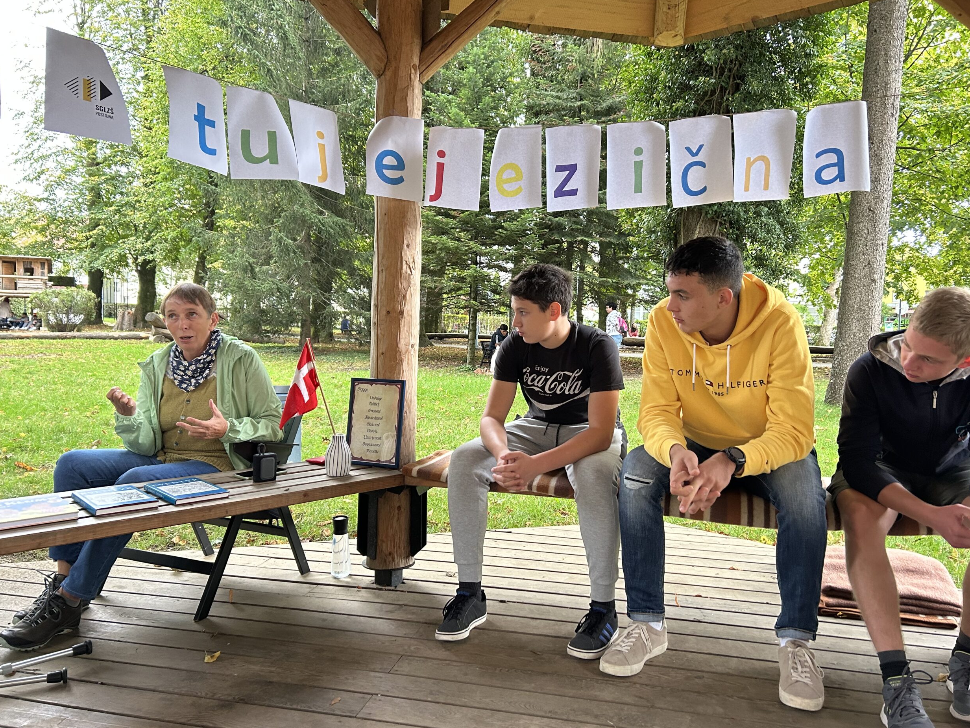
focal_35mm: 27
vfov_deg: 51.4
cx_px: 495
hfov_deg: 65.3
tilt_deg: -2.8
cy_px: 363
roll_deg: -0.8
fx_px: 757
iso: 250
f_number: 1.5
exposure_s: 1/60
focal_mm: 5.7
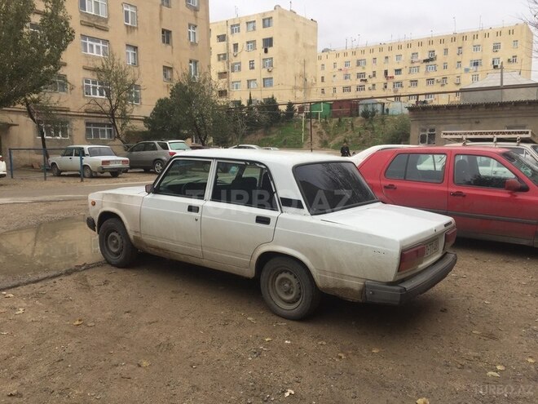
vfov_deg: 48.2
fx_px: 451
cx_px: 269
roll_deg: -0.5
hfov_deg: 61.7
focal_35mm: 29
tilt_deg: -6.1
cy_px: 202
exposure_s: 1/363
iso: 32
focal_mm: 4.15
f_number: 2.2
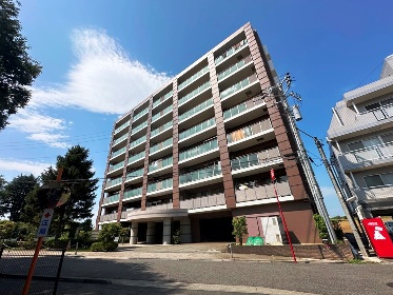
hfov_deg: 98.1
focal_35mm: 15
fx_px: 170
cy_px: 153
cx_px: 192
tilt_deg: +24.5
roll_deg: +2.7
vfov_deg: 81.7
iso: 50
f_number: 2.2
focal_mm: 2.22
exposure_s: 1/2681
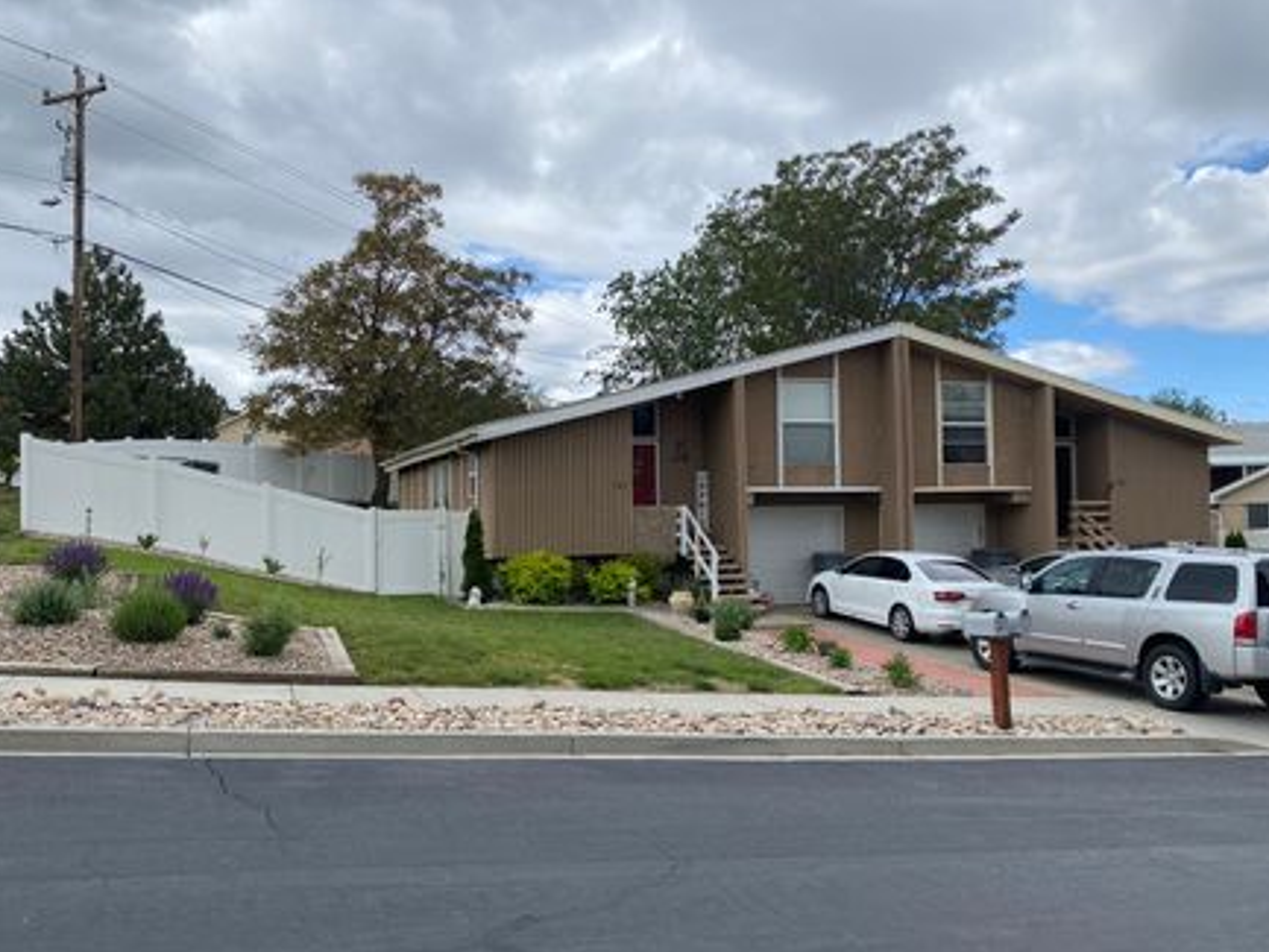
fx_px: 1100
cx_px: 569
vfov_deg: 46.8
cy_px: 523
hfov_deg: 59.8
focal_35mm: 30
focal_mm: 4.25
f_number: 1.8
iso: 32
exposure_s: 1/1927
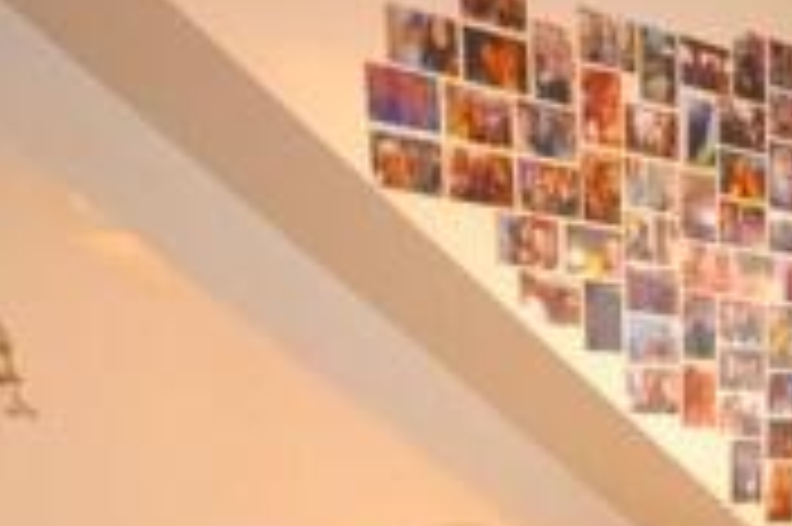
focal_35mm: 56
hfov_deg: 31.2
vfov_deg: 20.7
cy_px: 778
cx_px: 896
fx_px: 1231
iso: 1100
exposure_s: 1/60
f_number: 4
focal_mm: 10
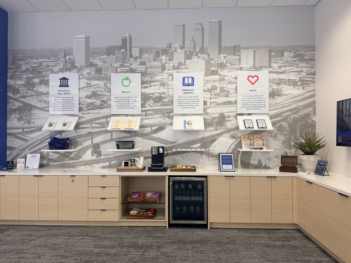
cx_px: 176
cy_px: 132
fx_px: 243
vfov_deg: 56.8
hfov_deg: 71.6
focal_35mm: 24
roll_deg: +0.9
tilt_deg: +1.5
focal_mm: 6.76
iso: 80
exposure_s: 1/120
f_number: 1.78
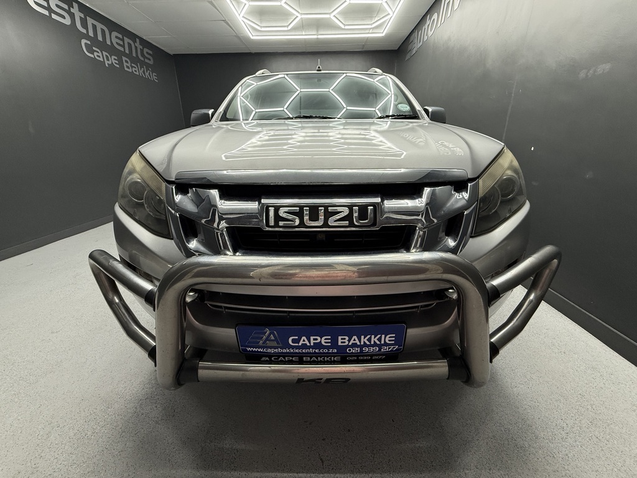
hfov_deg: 102.1
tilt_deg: -20.0
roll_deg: +0.9
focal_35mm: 14
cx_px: 318
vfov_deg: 85.7
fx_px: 258
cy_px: 239
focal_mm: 2.22
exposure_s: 1/100
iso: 200
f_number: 2.2
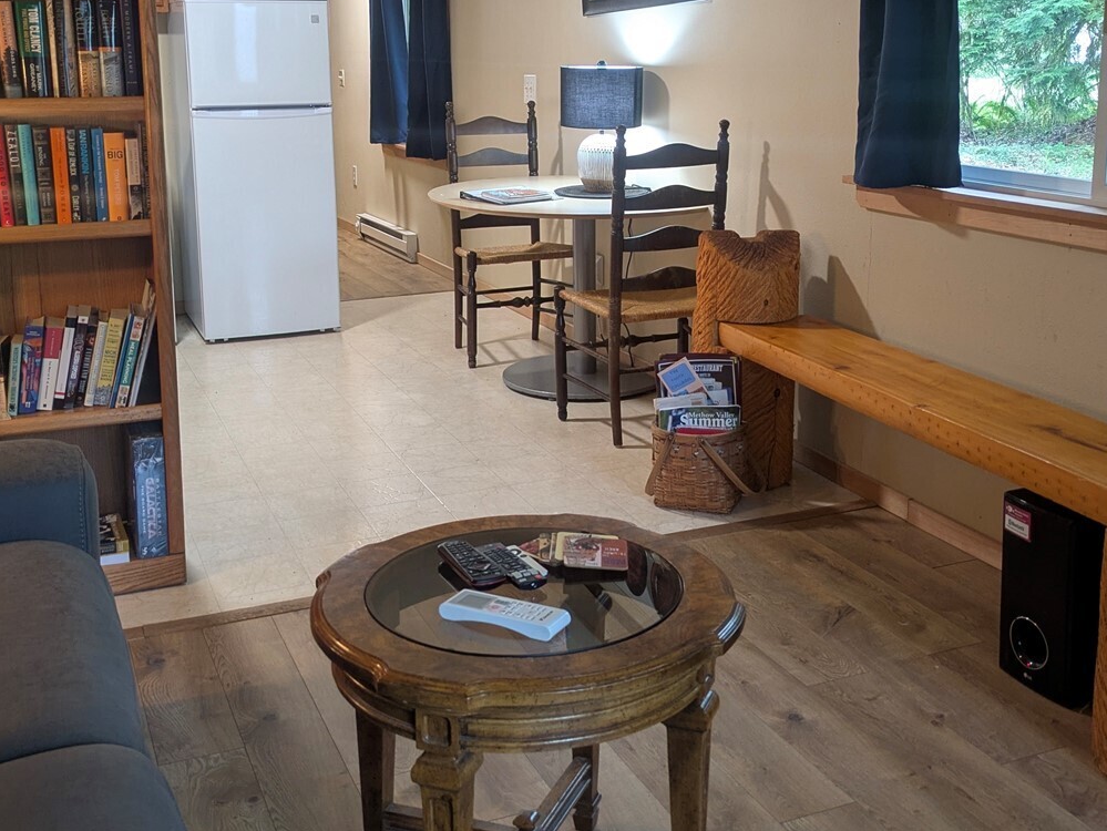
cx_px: 583
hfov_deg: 46.8
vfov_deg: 35.5
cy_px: 257
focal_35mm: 40
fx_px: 1280
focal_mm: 5.43
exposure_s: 1/24
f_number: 1.89
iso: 151
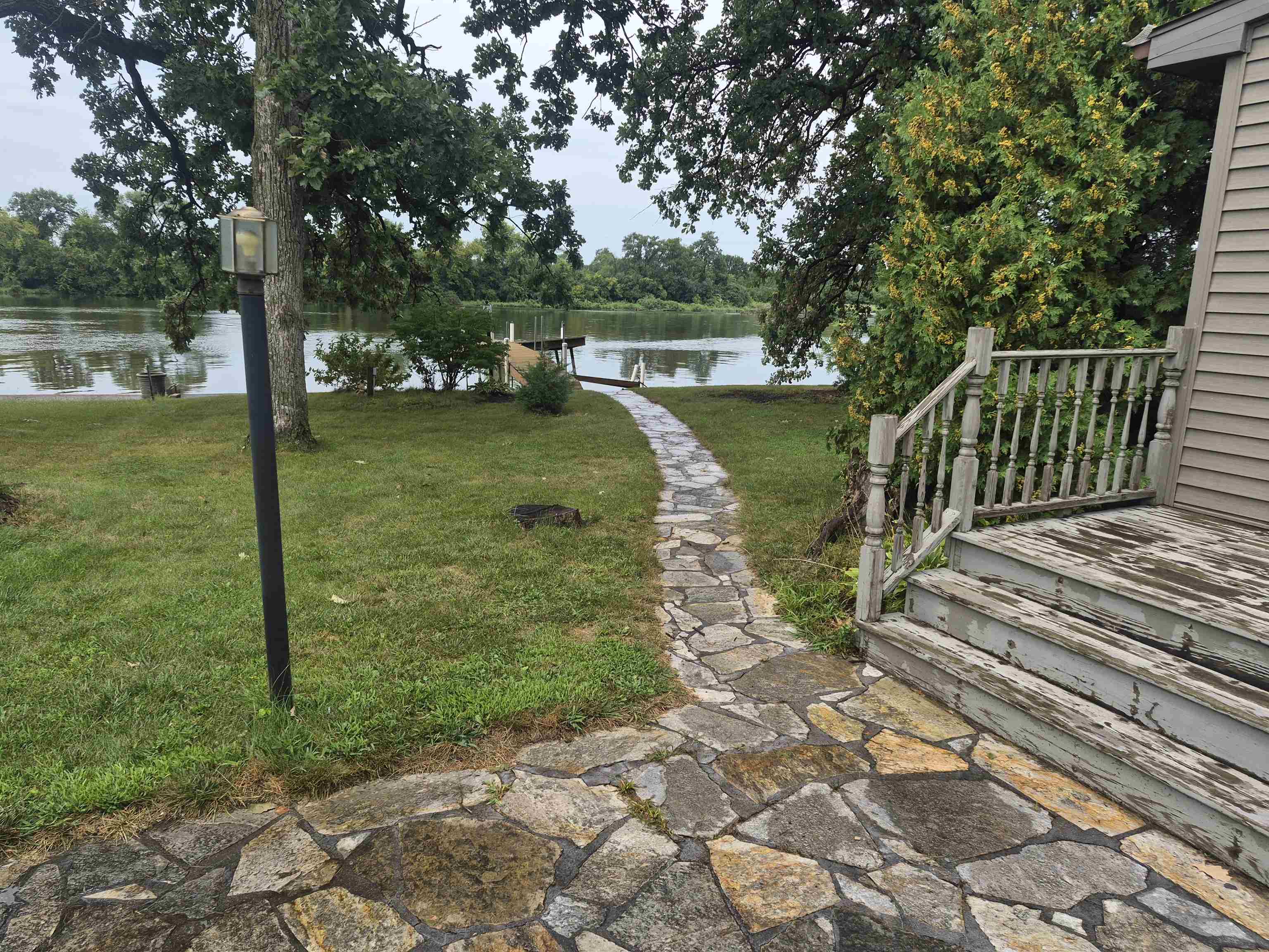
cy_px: 476
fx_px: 843
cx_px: 634
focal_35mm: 23
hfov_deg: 73.9
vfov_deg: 58.9
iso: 80
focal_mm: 5.4
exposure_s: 1/2456
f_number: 1.8
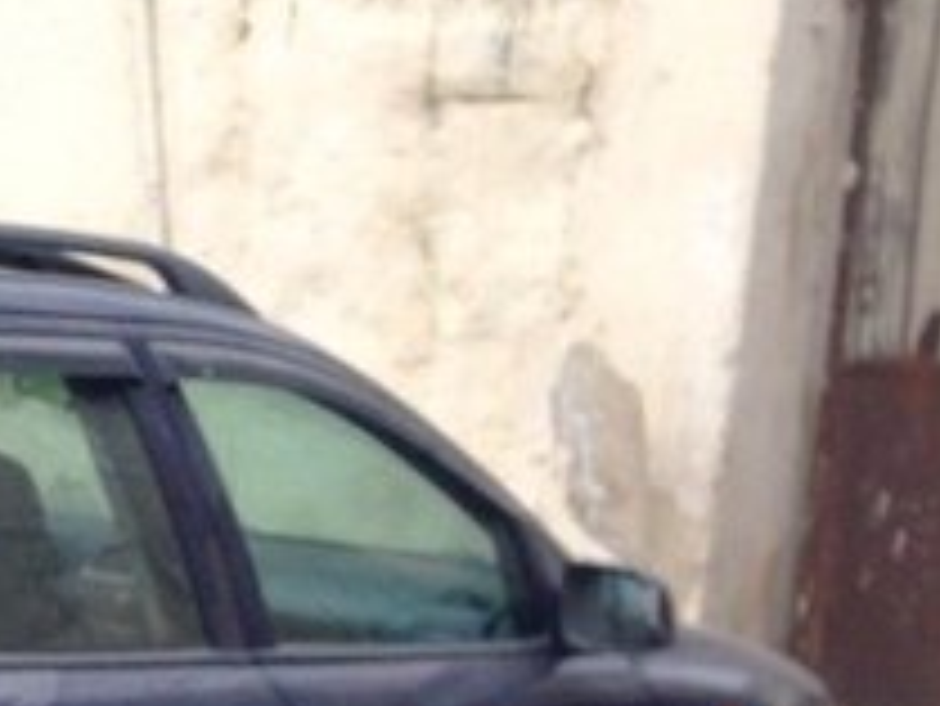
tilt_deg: -7.4
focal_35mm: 104
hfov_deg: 17.3
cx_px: -400
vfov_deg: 14.0
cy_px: 735
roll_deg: -2.4
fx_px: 2826
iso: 50
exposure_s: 1/475
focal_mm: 4.12
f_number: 2.4
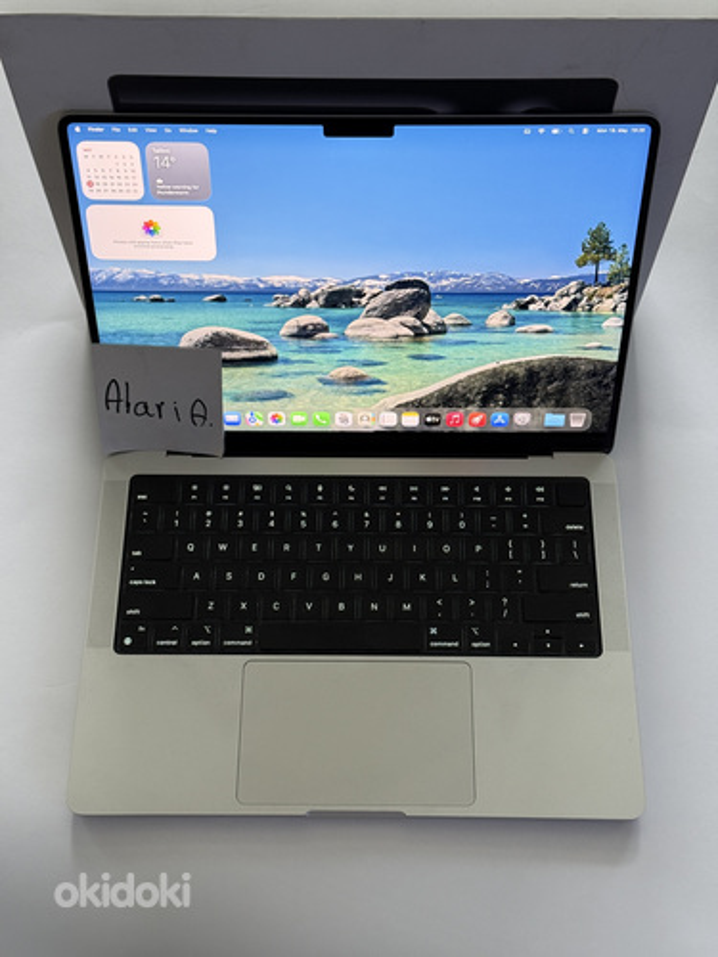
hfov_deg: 30.3
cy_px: 478
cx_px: 359
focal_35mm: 48
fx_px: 1327
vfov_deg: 39.7
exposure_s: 1/50
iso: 200
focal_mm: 6.76
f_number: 1.78
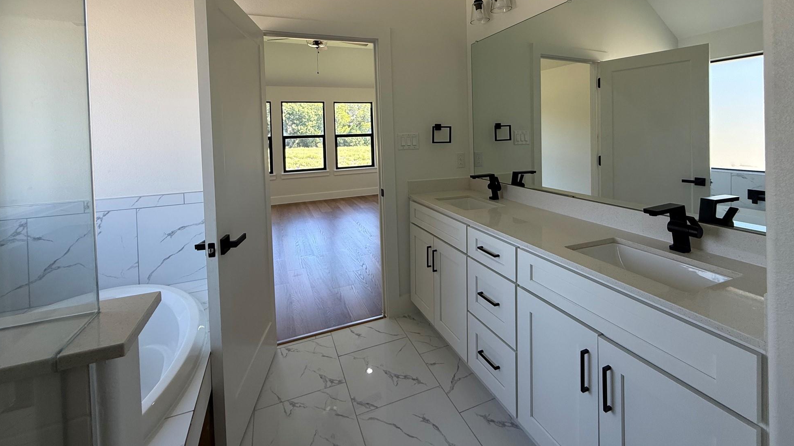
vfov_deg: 64.7
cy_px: 137
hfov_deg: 99.4
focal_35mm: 16
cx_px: 405
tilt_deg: +0.1
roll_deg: +1.5
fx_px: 337
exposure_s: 1/99
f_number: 2.2
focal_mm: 2.22
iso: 100
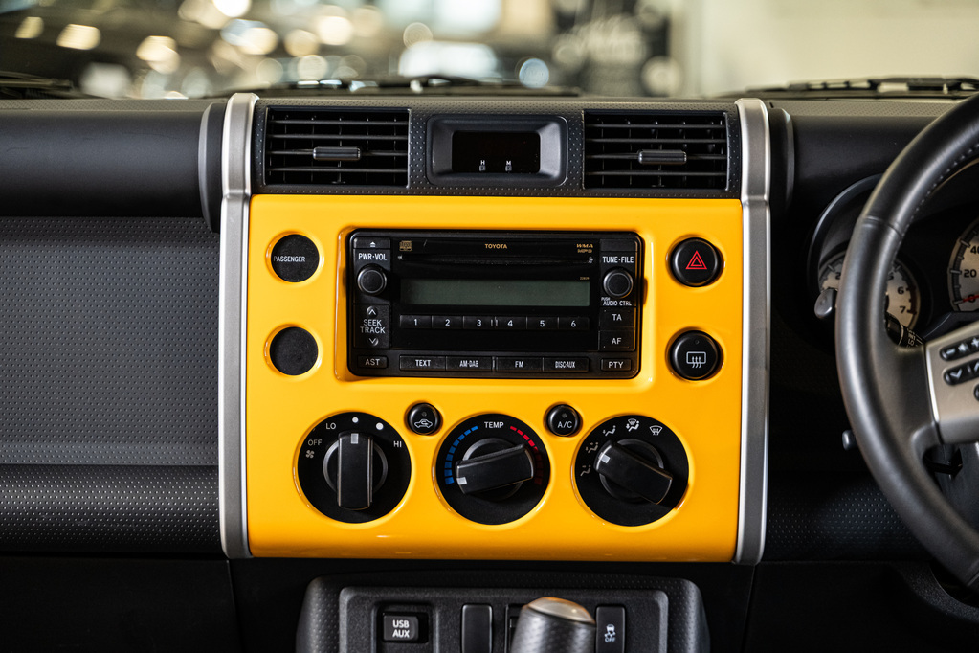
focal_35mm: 75
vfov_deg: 18.2
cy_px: 326
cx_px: 490
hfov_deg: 27.0
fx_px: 2039
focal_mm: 75
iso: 1600
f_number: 2.8
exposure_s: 1/125
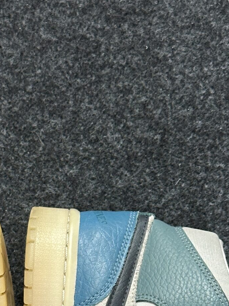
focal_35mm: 134
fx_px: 1182
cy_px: 414
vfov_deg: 14.1
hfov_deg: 11.0
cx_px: 24
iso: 200
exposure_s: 1/33
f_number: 1.78
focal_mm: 6.86
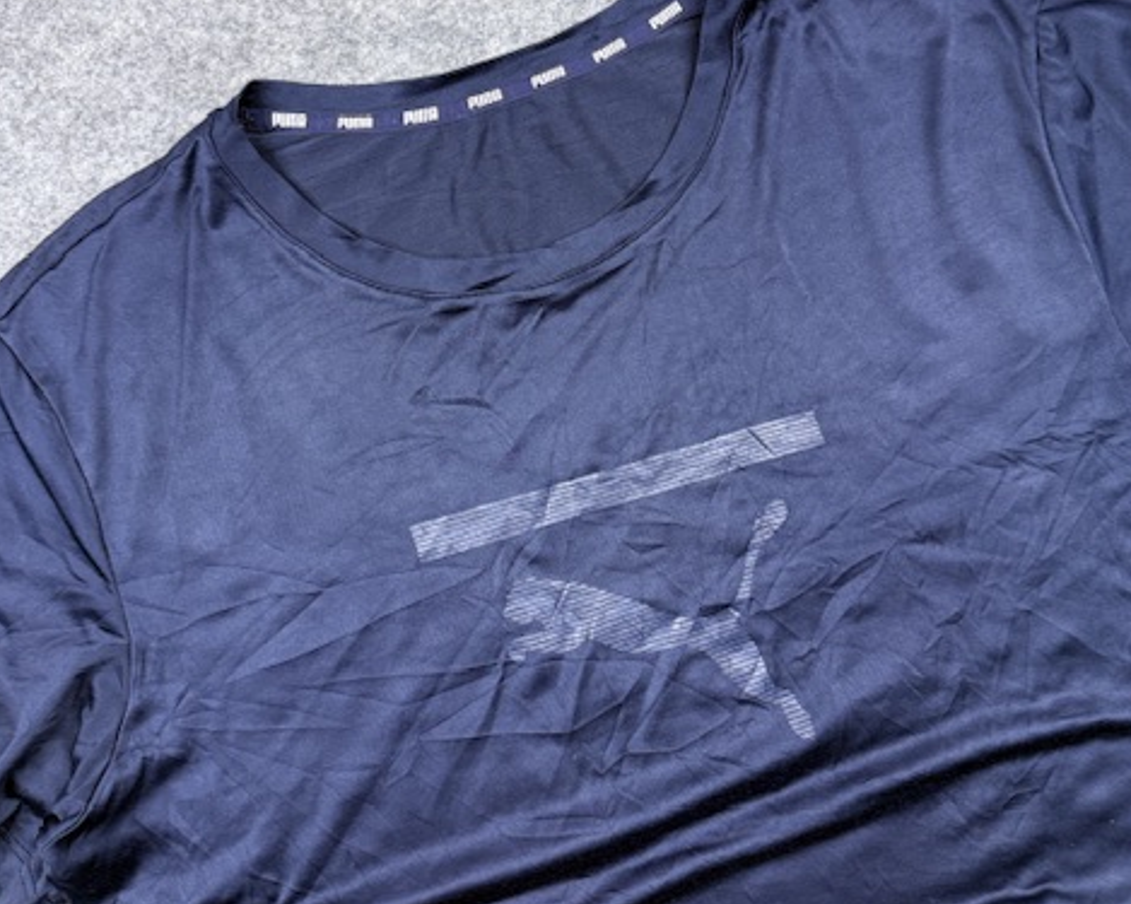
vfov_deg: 45.4
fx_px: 1071
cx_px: 555
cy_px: 345
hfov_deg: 55.7
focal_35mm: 32
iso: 160
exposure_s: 1/100
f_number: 1.78
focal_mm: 6.76
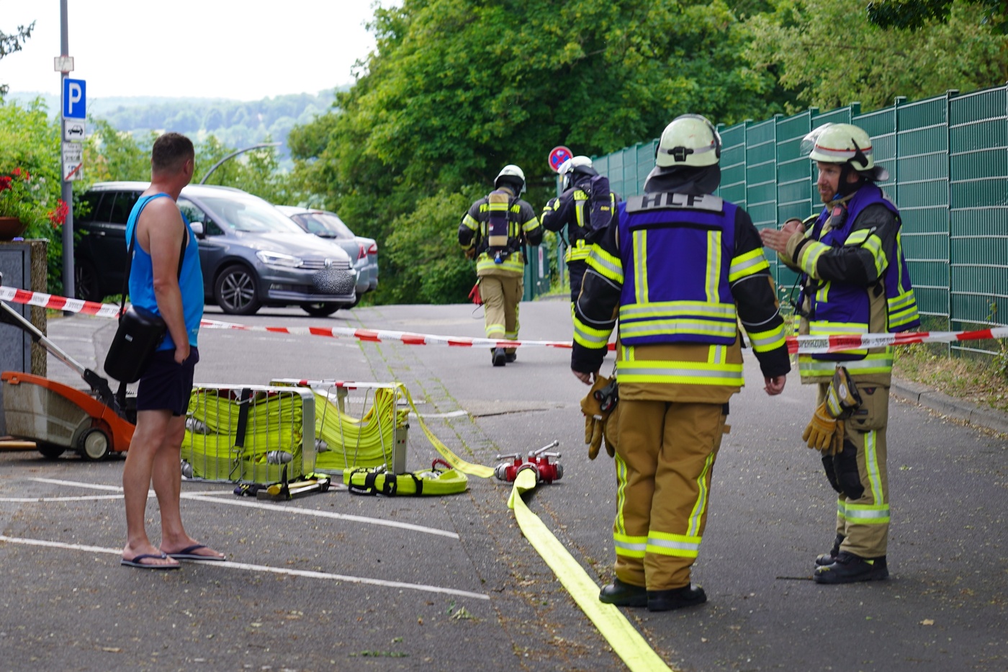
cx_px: 504
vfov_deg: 14.0
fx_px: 2743
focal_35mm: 98
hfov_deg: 20.8
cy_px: 336
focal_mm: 98
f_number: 5.6
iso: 100
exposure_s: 1/125
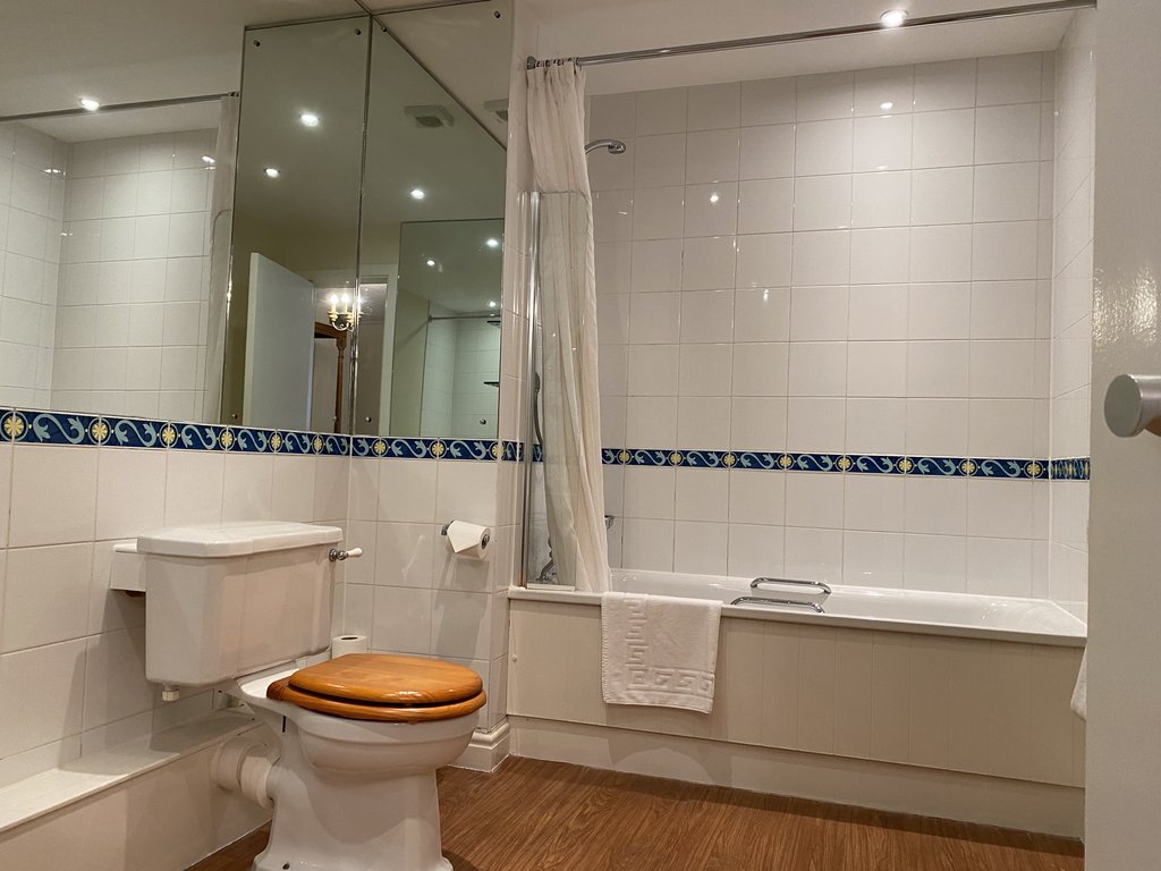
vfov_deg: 53.1
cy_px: 436
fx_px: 872
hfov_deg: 67.3
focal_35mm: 26
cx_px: 580
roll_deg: -2.7
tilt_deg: +2.0
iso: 160
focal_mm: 4.25
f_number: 1.8
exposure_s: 1/50
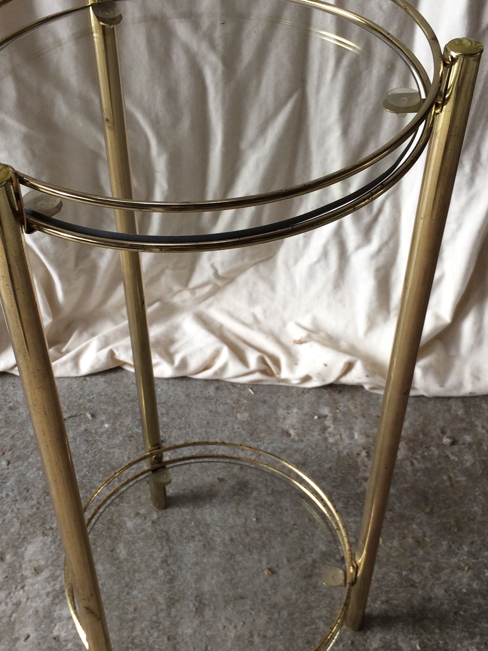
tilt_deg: -46.7
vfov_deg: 41.2
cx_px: 193
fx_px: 865
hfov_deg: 31.4
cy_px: 325
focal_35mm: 46
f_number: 2.2
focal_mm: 4.15
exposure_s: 1/50
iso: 50
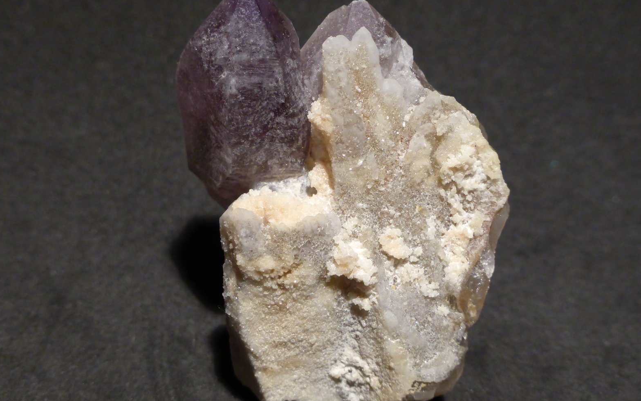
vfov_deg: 24.4
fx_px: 926
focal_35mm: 53
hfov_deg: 38.2
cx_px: 324
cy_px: 198
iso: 400
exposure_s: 1/25
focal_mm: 8.5
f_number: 4.2
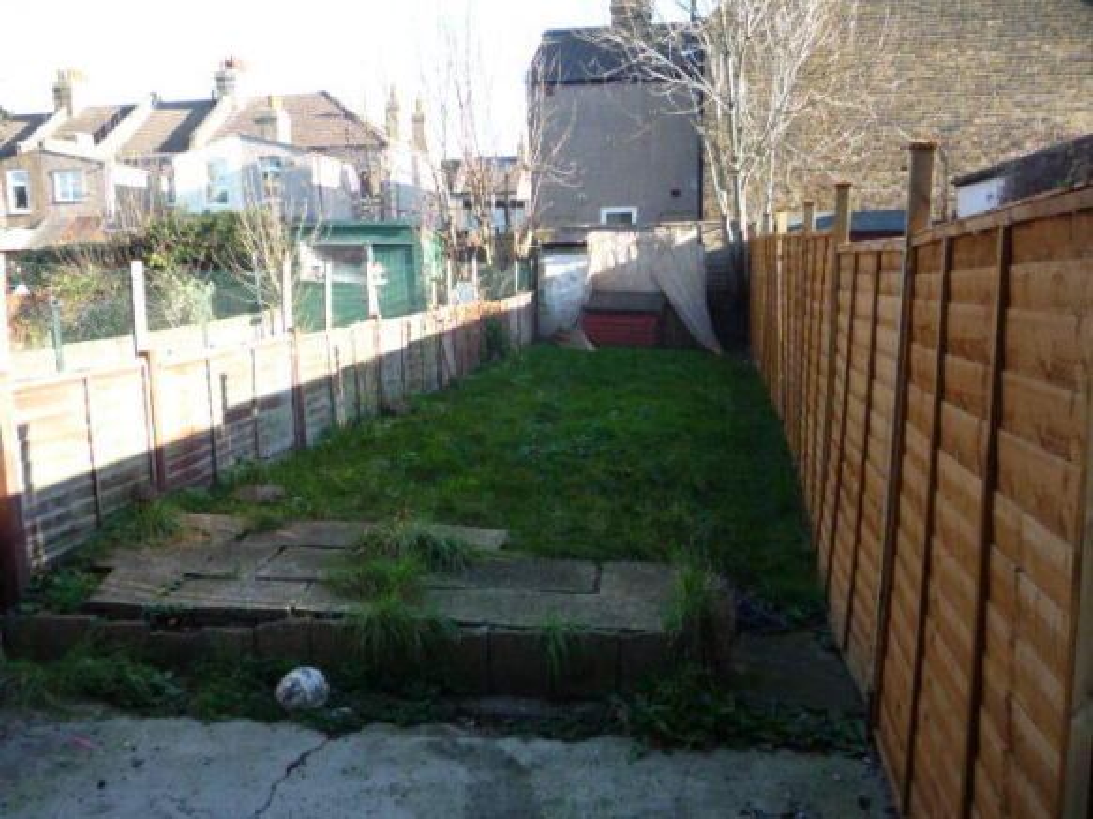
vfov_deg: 46.8
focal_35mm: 30
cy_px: 410
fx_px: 947
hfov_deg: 60.0
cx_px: 546
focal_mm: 5.2
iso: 200
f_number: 3.5
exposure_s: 1/200
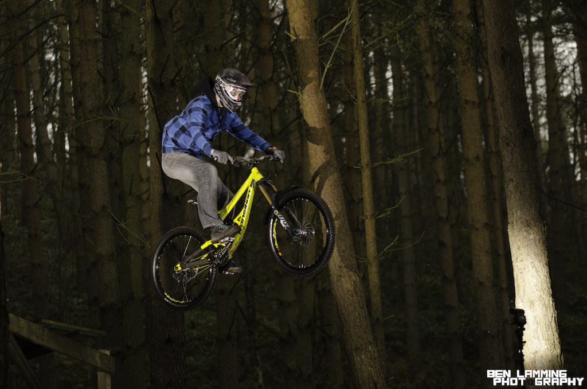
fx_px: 2318
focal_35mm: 142
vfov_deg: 9.6
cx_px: 294
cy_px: 194
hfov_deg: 14.4
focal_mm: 95
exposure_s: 1/320
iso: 800
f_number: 2.8
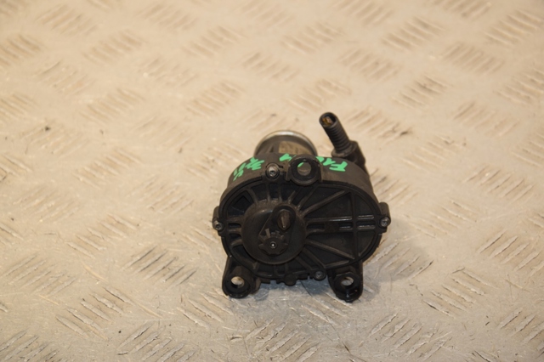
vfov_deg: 11.4
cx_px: 272
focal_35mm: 120
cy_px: 181
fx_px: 1812
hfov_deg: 17.1
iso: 800
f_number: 6.3
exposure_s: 1/200
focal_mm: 80
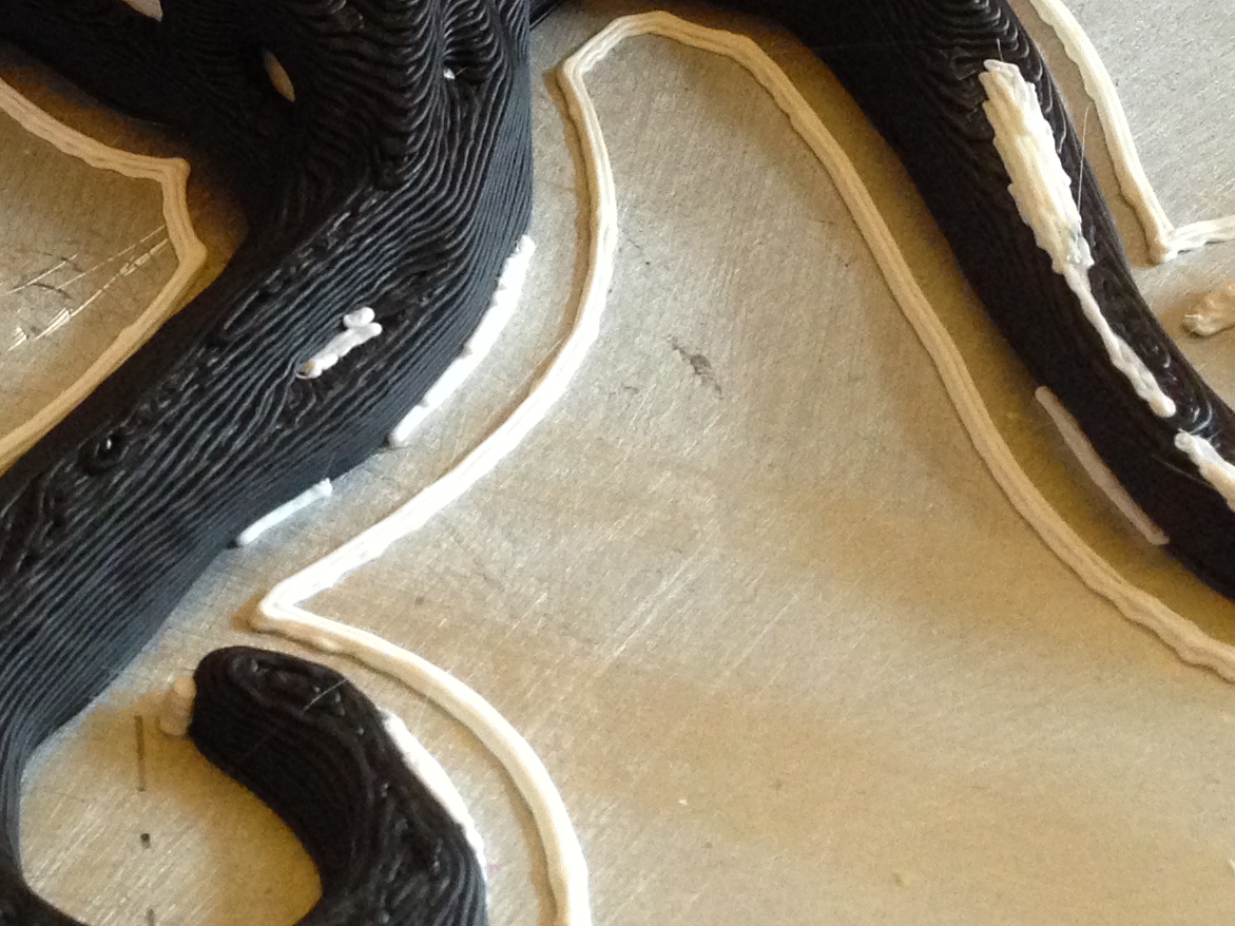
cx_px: 58
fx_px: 3282
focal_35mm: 92
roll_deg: +2.7
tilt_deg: -36.1
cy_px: -56
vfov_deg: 15.7
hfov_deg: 20.7
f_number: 2.4
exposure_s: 1/20
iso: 250
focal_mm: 4.12
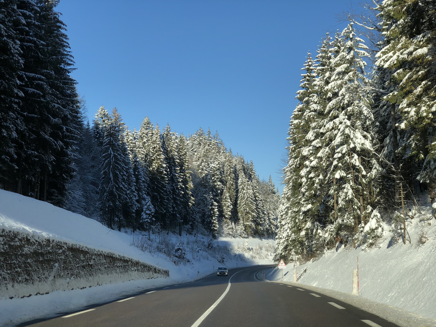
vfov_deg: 28.0
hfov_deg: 36.8
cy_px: 164
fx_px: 655
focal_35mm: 52
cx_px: 218
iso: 16
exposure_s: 1/867
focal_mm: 6
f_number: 2.4
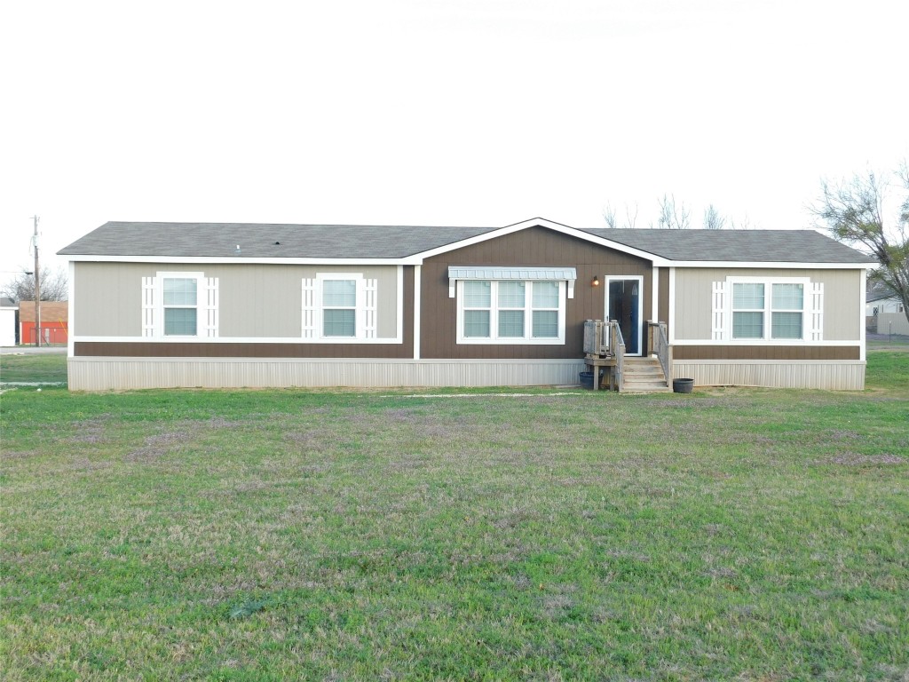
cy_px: 341
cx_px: 454
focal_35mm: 36
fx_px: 945
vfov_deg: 39.7
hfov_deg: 51.4
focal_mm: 6.3
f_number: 3.5
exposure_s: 1/100
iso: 125
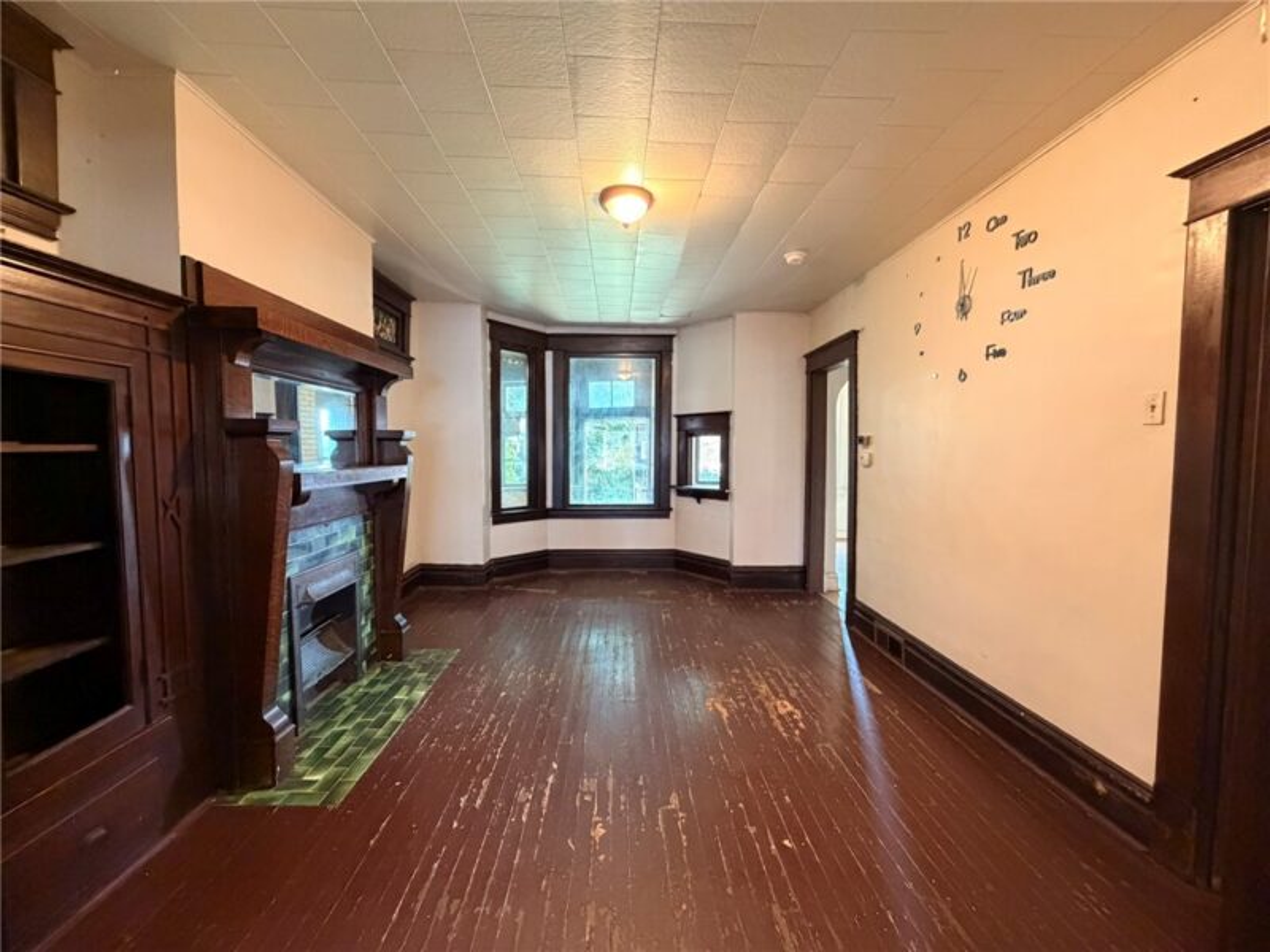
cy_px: 476
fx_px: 514
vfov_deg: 85.7
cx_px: 635
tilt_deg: -3.5
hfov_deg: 102.1
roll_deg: -0.3
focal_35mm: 14
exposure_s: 1/60
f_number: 2.2
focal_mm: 2.22
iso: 800
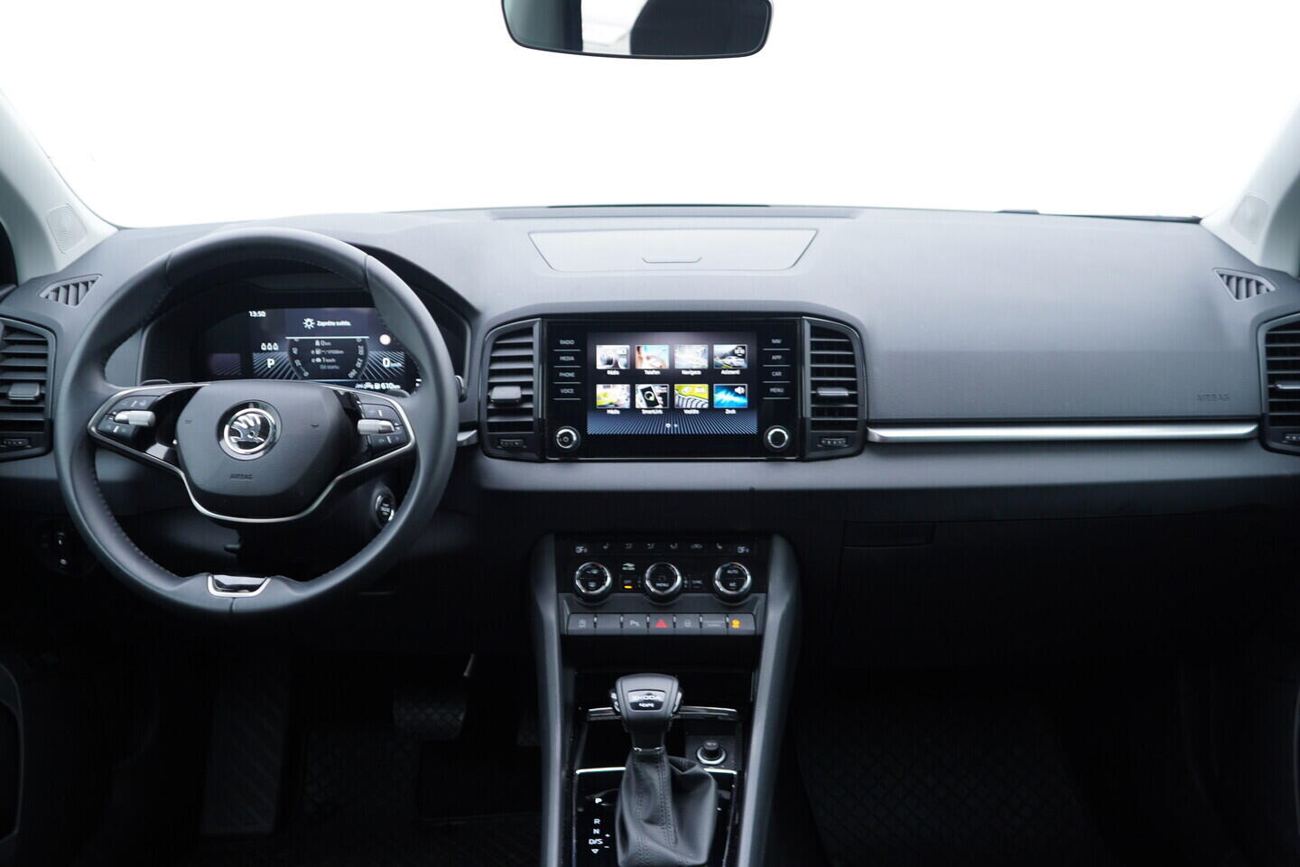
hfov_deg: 53.1
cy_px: 434
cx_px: 650
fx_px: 1300
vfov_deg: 36.9
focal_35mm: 36
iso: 200
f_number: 2.8
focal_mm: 24
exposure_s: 1/40
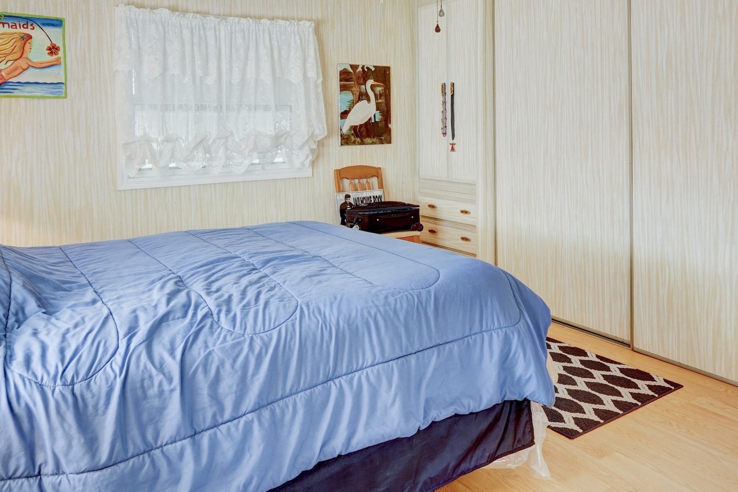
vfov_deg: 43.3
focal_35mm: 29
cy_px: 114
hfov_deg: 63.3
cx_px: 426
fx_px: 595
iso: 400
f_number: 9
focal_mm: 18
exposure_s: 1/10
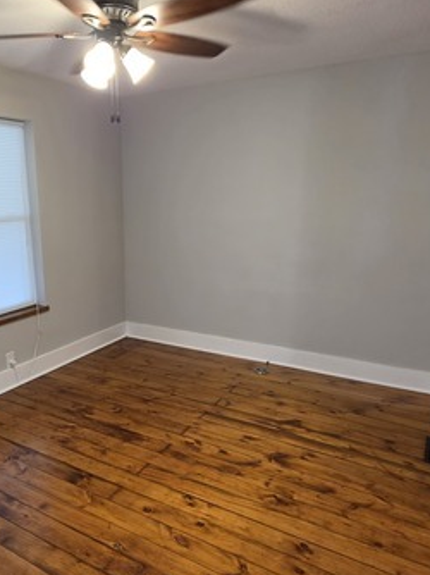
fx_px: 431
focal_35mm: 26
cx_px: 132
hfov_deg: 51.7
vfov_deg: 66.9
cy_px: 335
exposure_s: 1/60
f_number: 1.9
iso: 160
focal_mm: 2.2
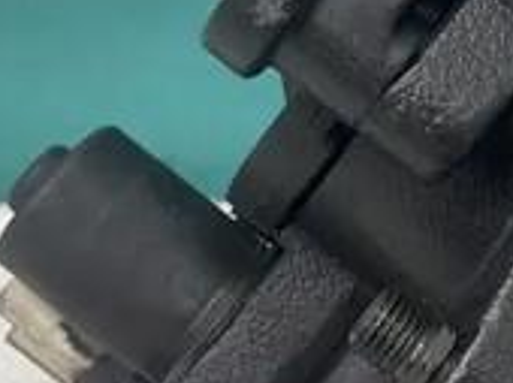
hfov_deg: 19.5
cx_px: 498
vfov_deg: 14.9
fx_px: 1450
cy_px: 57
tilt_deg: -31.3
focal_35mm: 98
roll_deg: +2.2
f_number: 1.6
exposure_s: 1/50
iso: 64
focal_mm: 4.2
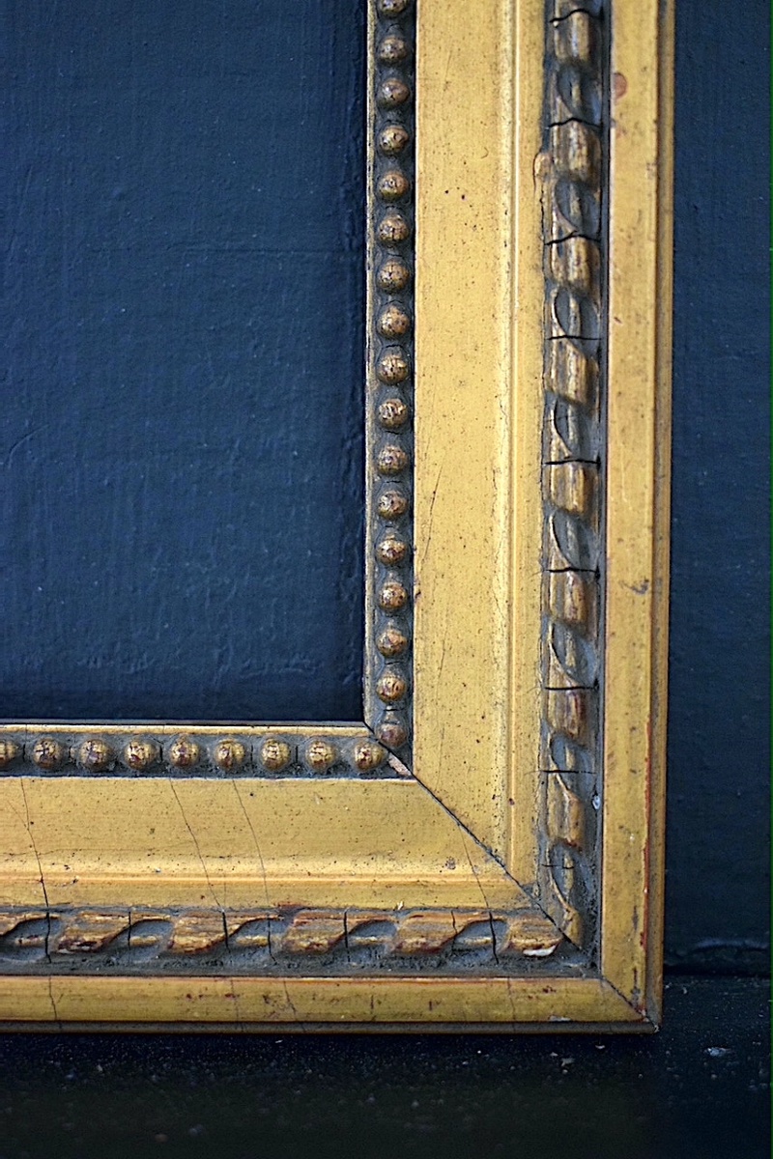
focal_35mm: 48
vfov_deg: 41.1
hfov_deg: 28.1
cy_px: 580
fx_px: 1546
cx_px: 386
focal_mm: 32
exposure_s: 1/80
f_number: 4.5
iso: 3200
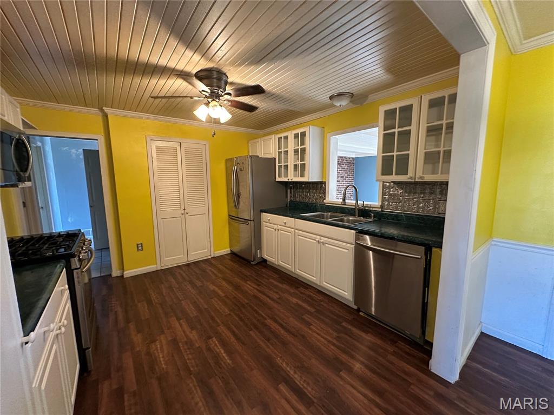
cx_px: 277
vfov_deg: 85.7
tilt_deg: -7.5
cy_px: 208
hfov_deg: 102.1
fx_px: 224
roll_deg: +0.2
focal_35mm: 14
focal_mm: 2.22
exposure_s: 1/60
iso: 500
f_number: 2.2
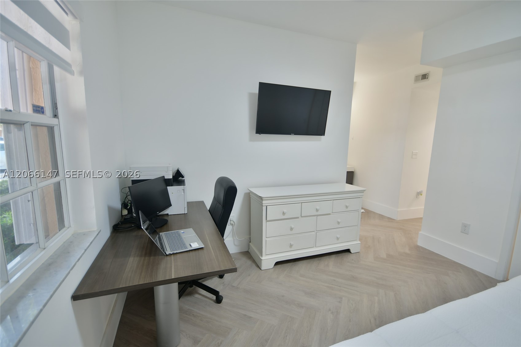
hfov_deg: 95.0
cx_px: 260
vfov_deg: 72.0
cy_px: 174
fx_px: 239
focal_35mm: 16
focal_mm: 11
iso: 140
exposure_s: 1/15
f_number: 4.2
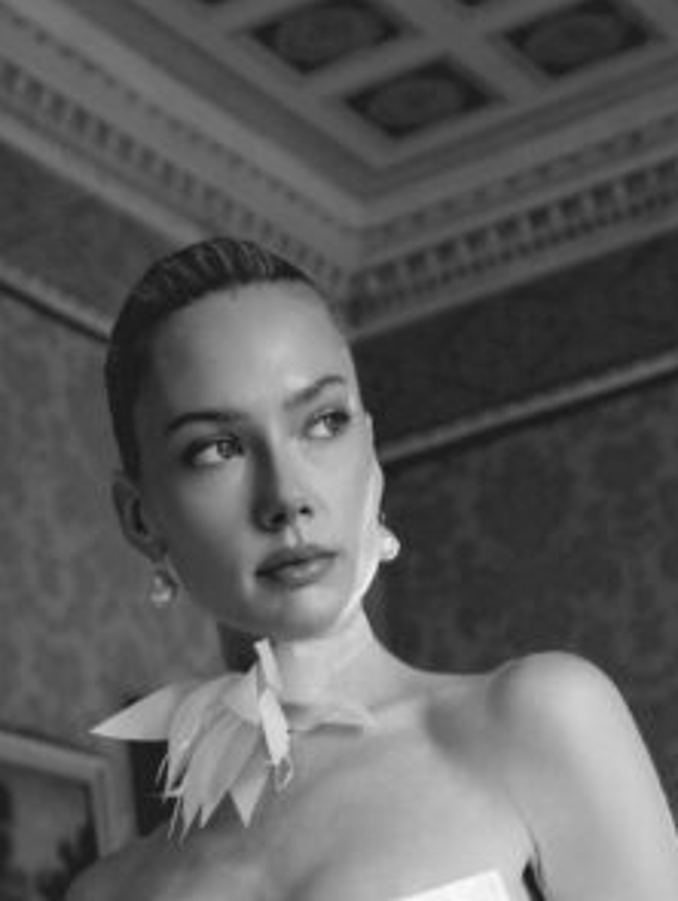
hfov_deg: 14.3
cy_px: 1341
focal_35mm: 104
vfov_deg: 17.1
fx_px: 2710
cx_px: 290
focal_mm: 37.6
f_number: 4
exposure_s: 1/125
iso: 1000
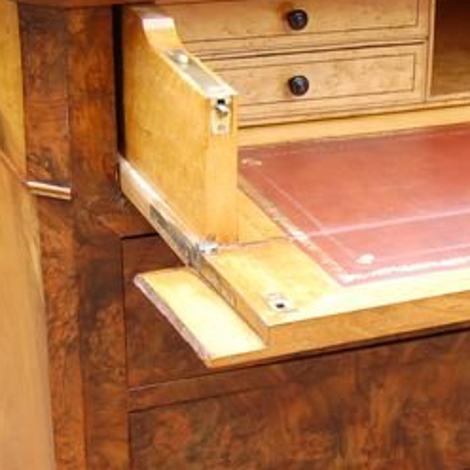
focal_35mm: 111
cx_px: 510
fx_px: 1705
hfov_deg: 15.3
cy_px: 345
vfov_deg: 15.6
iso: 400
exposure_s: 1/80
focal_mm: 24
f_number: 4.5
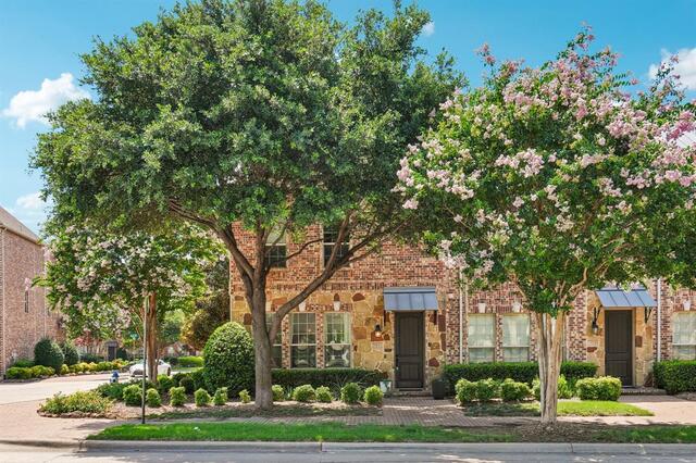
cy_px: 232
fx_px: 657
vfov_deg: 38.8
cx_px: 348
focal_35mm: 34
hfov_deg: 55.8
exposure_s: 1/80
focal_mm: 23
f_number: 8
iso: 100
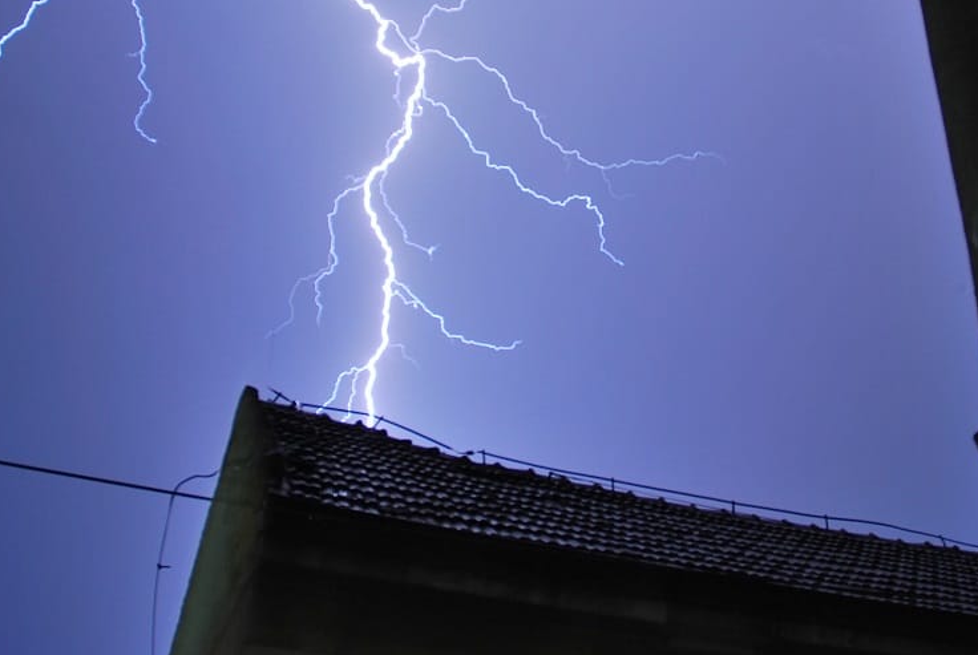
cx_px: 593
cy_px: 213
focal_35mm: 44
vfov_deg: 30.4
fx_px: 1197
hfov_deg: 44.2
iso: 100
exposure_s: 2.7
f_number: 4
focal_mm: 18
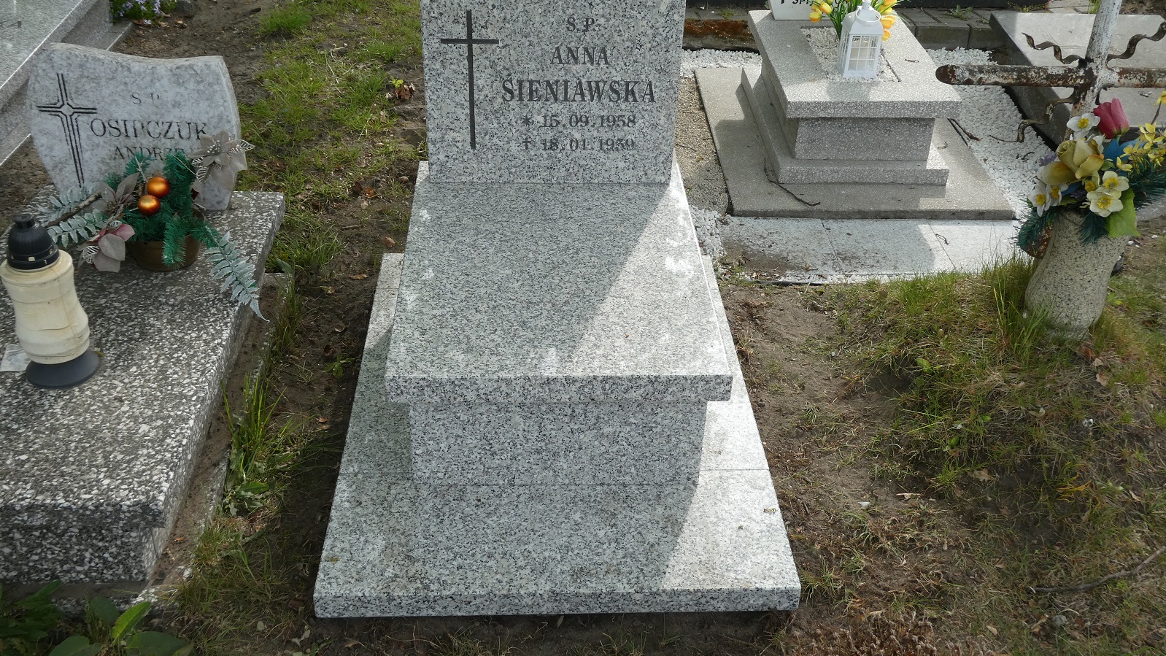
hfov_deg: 55.3
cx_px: 583
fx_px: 1113
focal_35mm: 36
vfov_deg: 32.8
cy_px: 309
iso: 80
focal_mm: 5.8
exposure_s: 1/200
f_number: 3.6
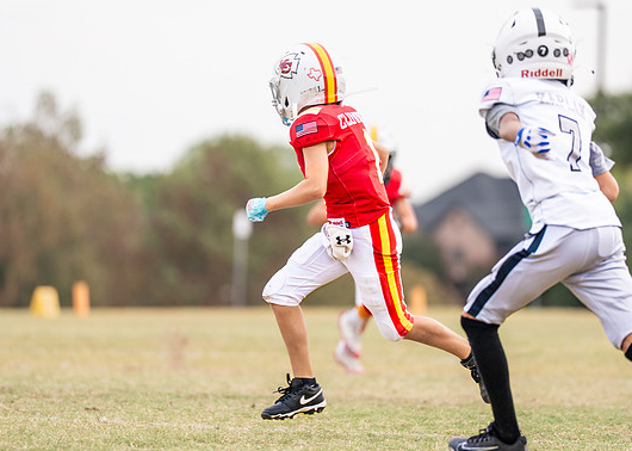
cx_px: 321
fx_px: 5884
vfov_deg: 4.4
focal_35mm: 328
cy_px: 280
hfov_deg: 6.1
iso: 160
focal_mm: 200
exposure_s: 1/1250
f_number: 2.8
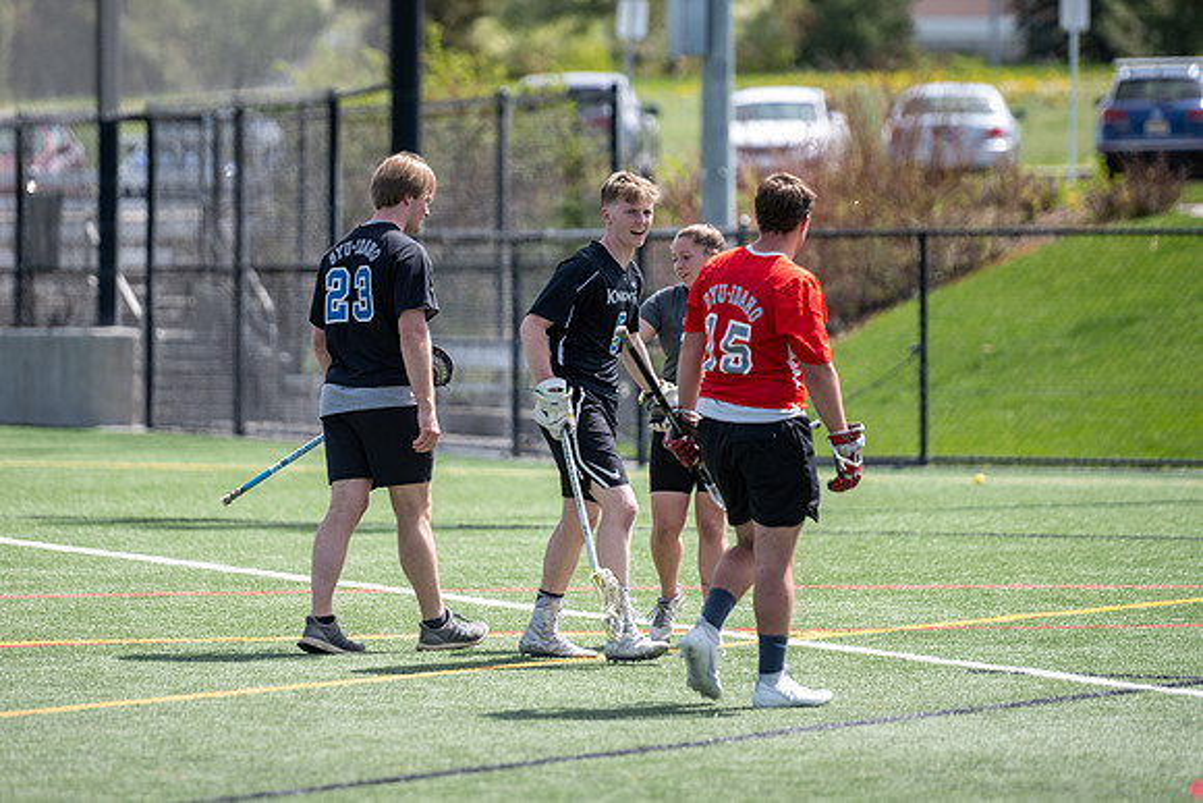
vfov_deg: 5.9
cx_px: 561
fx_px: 7807
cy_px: 377
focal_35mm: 234
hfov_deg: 8.8
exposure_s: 1/2000
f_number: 2.8
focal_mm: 200
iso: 100
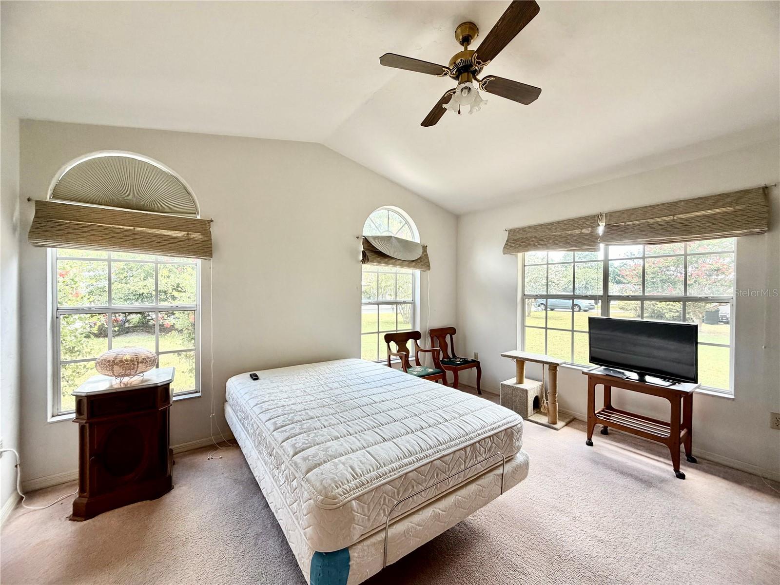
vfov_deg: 85.7
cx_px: 390
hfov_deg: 102.1
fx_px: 315
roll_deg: -0.6
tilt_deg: -0.5
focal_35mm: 14
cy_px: 292
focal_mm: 2.22
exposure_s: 1/121
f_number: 2.2
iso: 125
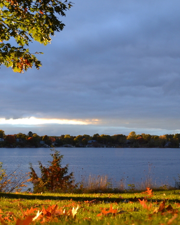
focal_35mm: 73
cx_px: 5
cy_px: 138
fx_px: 485
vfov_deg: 26.0
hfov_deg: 20.4
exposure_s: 1/125
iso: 400
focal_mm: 22
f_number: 5.6
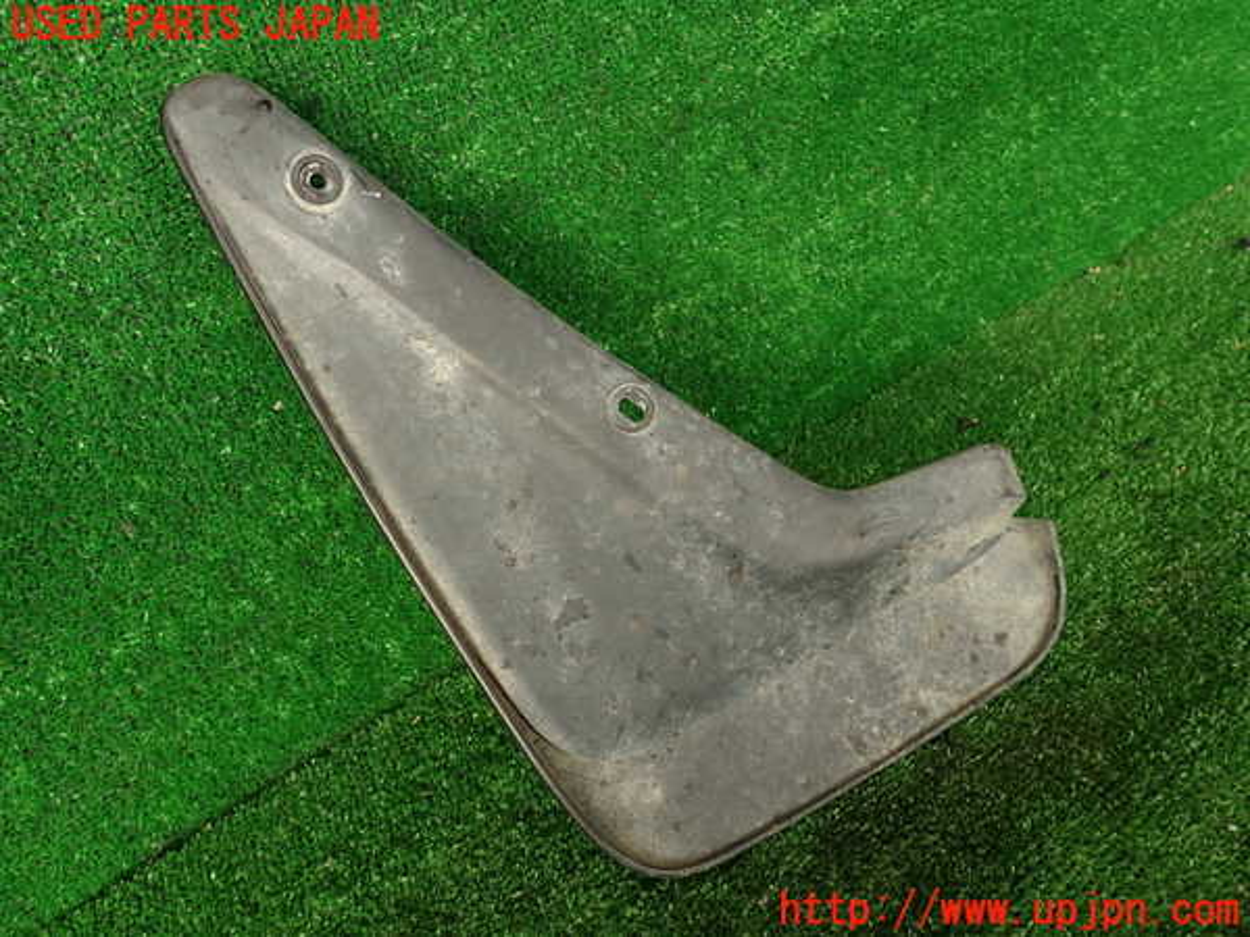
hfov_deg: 69.4
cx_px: 625
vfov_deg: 54.9
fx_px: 903
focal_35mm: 25
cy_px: 468
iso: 100
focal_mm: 4.5
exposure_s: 1/60
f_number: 2.8
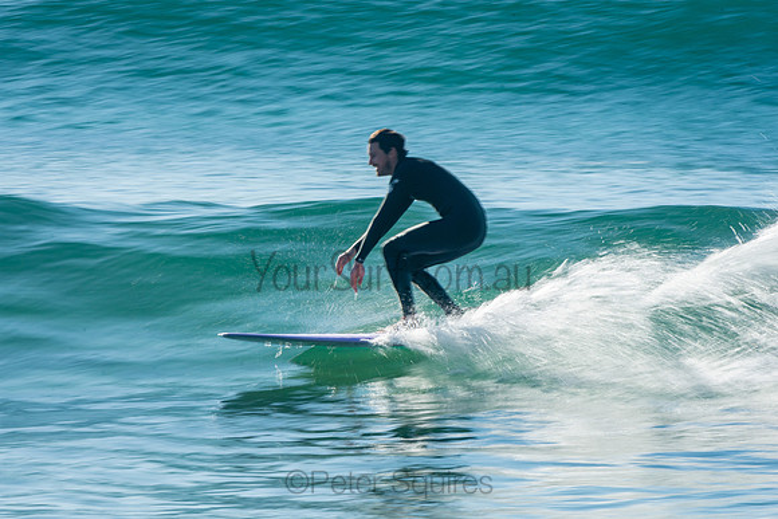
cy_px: 260
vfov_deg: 2.3
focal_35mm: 600
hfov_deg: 3.4
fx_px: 12969
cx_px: 389
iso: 100
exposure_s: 1/30
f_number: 22
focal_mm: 400
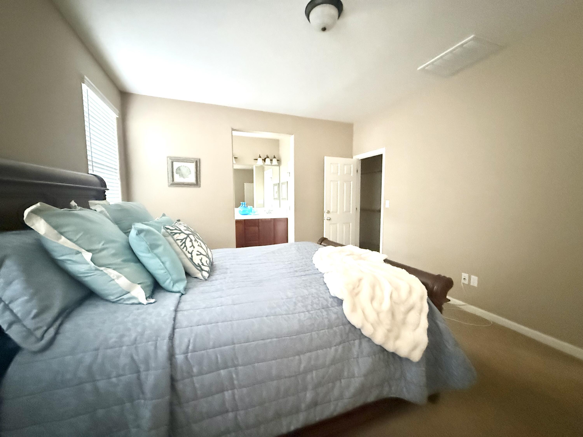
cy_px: 218
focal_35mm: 14
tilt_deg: -5.7
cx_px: 292
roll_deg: -0.3
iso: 1250
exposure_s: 1/60
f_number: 2.2
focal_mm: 2.22
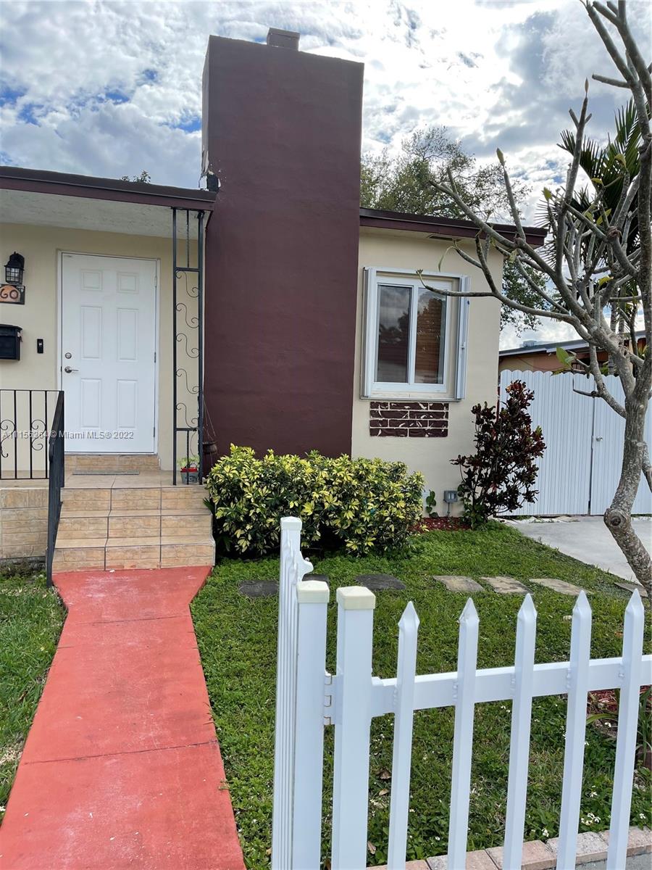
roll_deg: -0.4
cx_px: 326
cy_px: 435
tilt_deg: -2.4
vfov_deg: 67.3
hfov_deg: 53.1
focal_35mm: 26
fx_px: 653
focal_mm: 5.1
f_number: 1.6
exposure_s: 1/2247
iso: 32
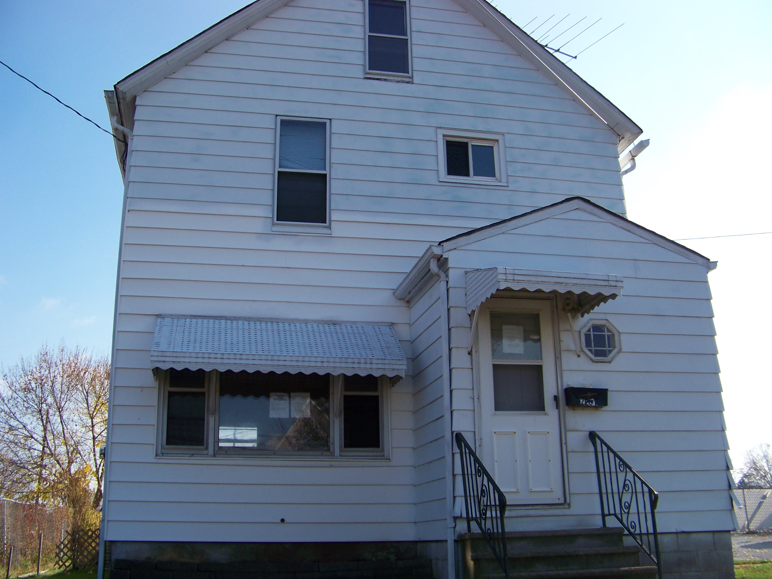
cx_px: 389
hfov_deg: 49.0
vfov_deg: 37.7
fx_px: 847
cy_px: 299
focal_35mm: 38
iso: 64
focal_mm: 5.85
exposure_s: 1/800
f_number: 2.8
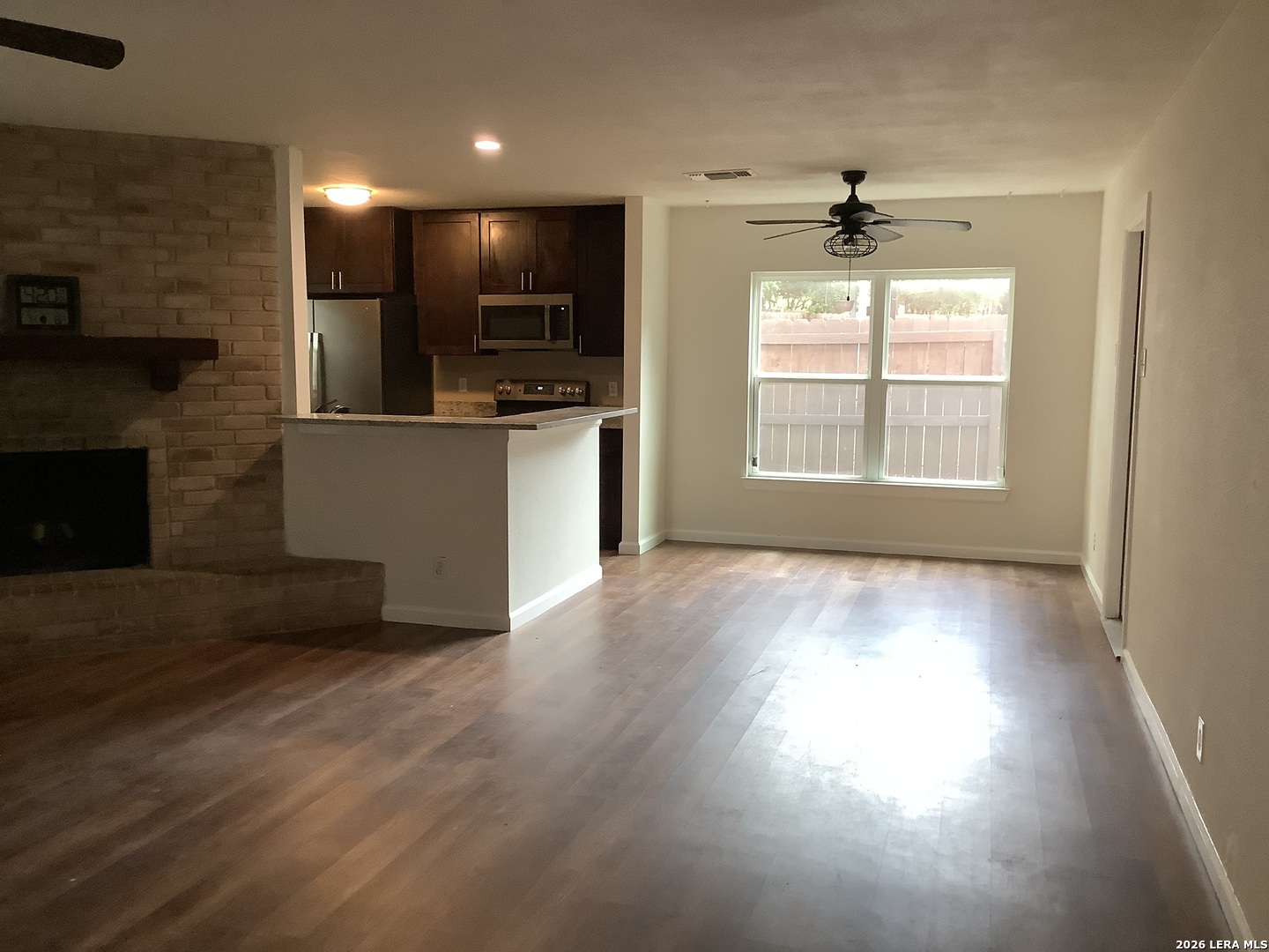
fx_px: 1136
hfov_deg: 58.4
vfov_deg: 45.4
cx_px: 634
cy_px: 476
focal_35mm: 31
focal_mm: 3.3
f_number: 2.4
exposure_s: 1/60
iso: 200
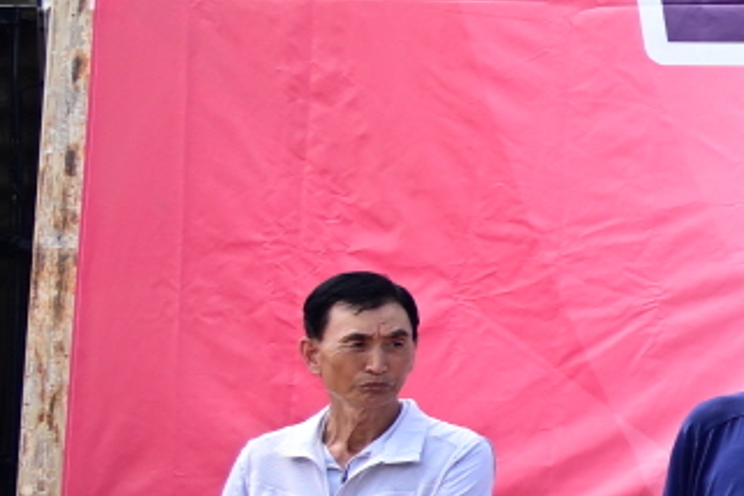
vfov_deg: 7.3
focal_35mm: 187
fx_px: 3864
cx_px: 2888
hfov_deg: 7.8
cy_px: 264
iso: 80
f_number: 4
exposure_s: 1/200
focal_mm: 24
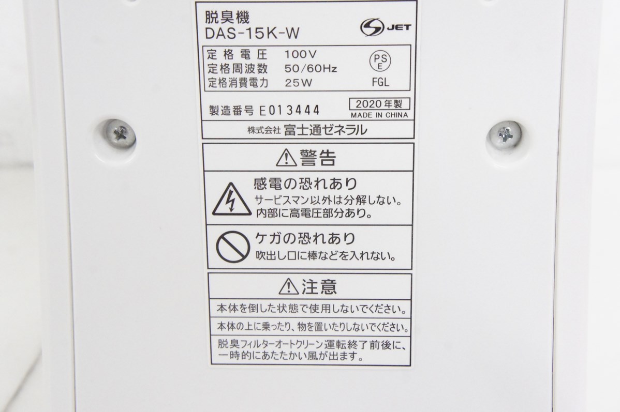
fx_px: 981
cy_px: 206
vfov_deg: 23.7
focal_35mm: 57
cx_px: 310
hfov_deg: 35.1
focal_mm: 38
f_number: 10
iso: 6400
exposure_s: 1/50
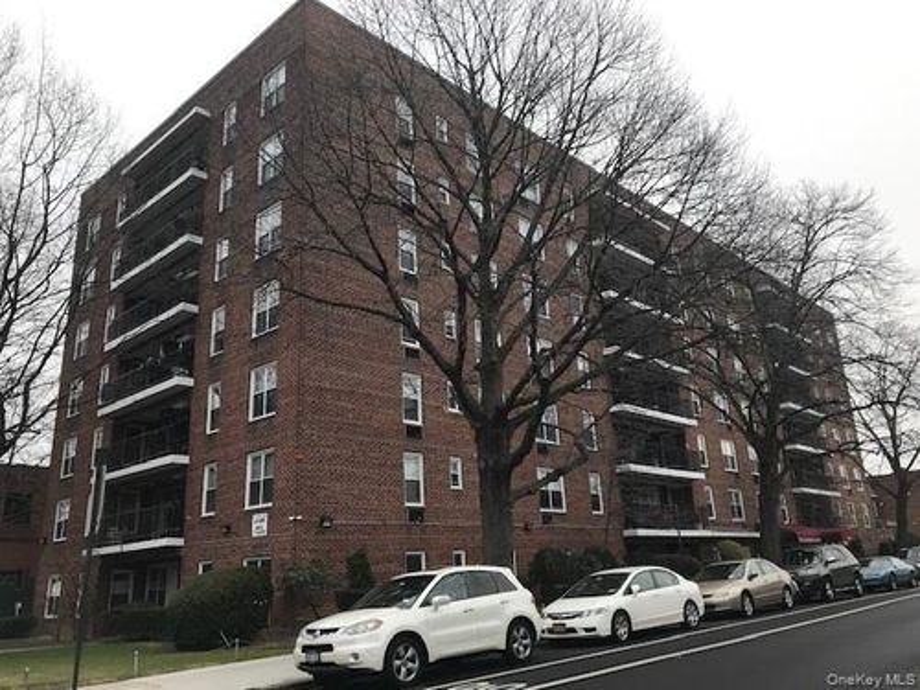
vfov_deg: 49.7
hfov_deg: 63.4
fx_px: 744
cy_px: 345
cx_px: 460
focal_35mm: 28
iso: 20
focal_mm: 3.99
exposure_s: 1/411
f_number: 1.8
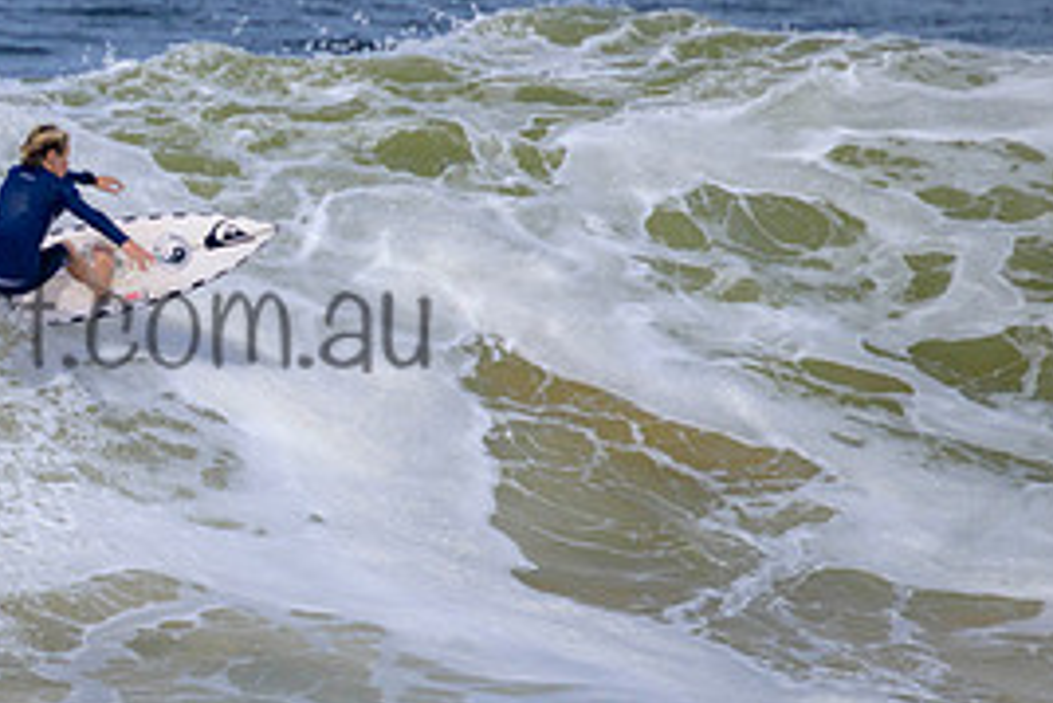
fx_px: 50628
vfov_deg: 0.8
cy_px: 277
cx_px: 16
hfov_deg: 1.2
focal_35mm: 1730
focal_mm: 800
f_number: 11
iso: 500
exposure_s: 1/2000
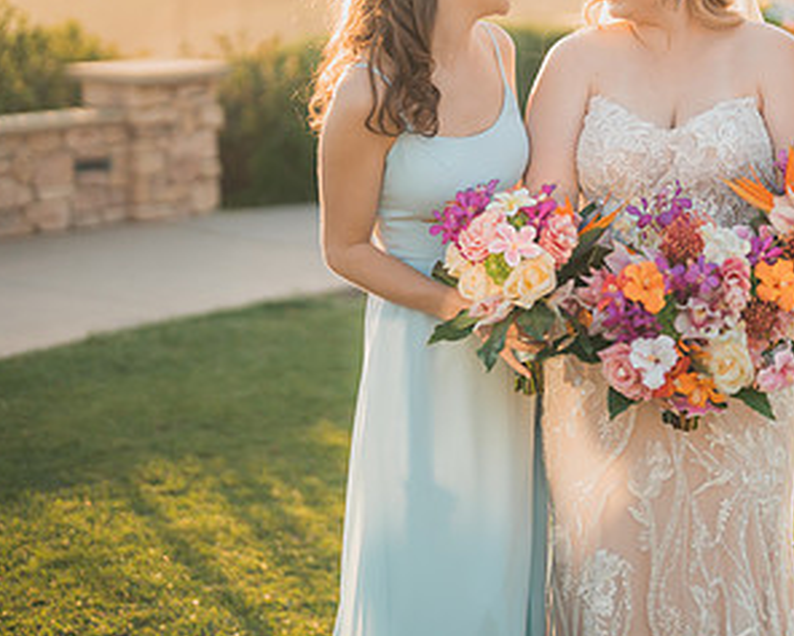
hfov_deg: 20.5
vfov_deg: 16.7
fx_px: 2163
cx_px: 655
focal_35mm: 92
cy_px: 184
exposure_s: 1/3200
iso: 200
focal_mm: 50
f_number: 1.2
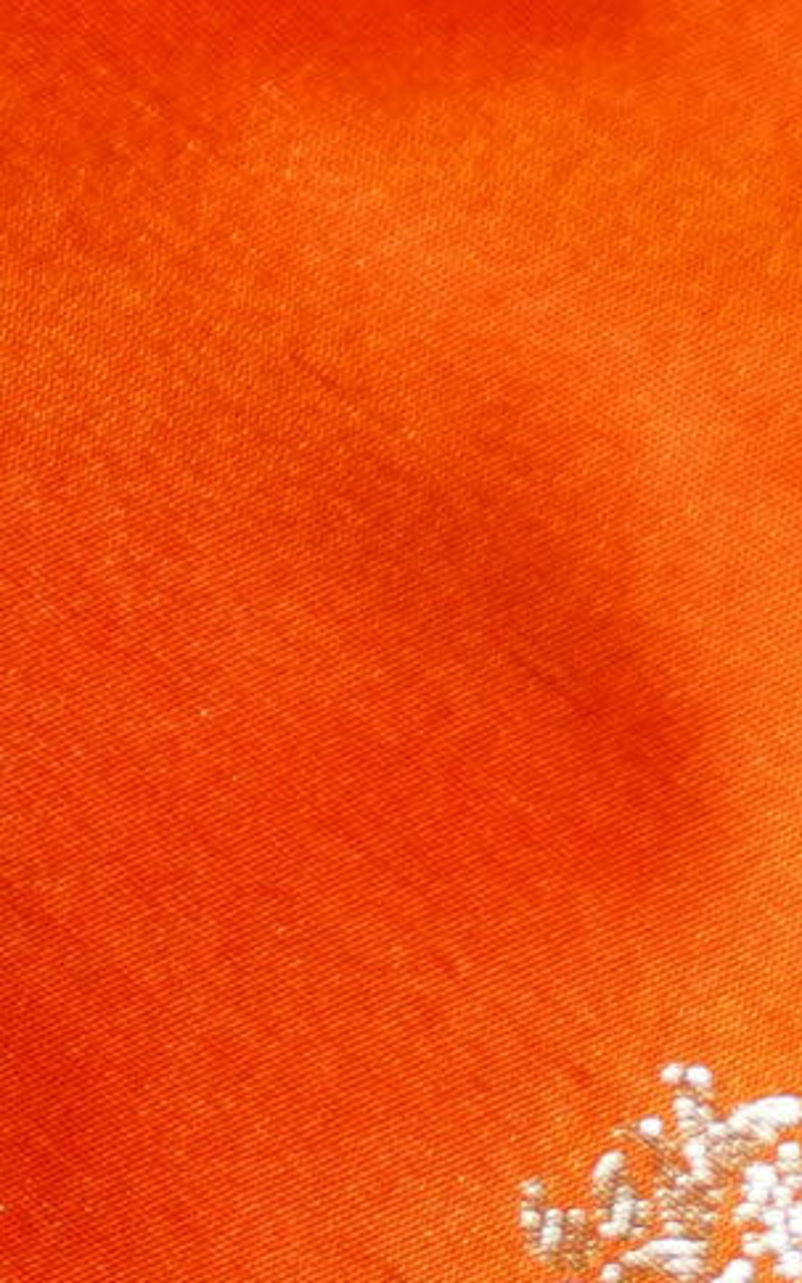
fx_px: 17141
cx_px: -1002
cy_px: 839
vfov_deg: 4.3
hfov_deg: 2.7
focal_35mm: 490
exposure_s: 1/200
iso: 320
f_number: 2.8
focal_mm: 60.7
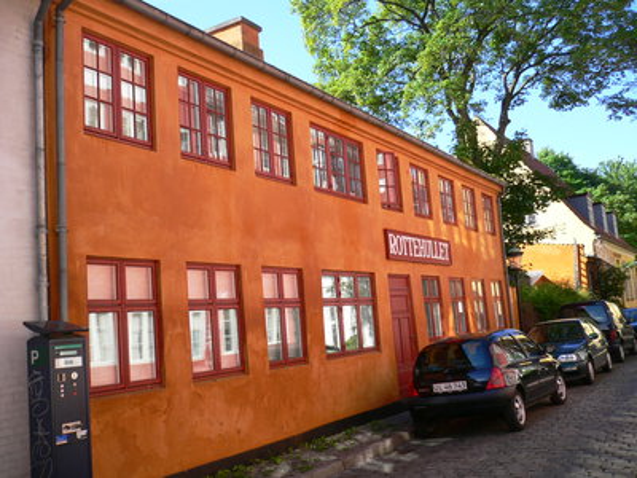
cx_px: 318
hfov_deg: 52.6
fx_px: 644
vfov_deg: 40.7
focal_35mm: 35
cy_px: 239
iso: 64
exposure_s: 1/250
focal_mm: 5.8
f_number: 2.8
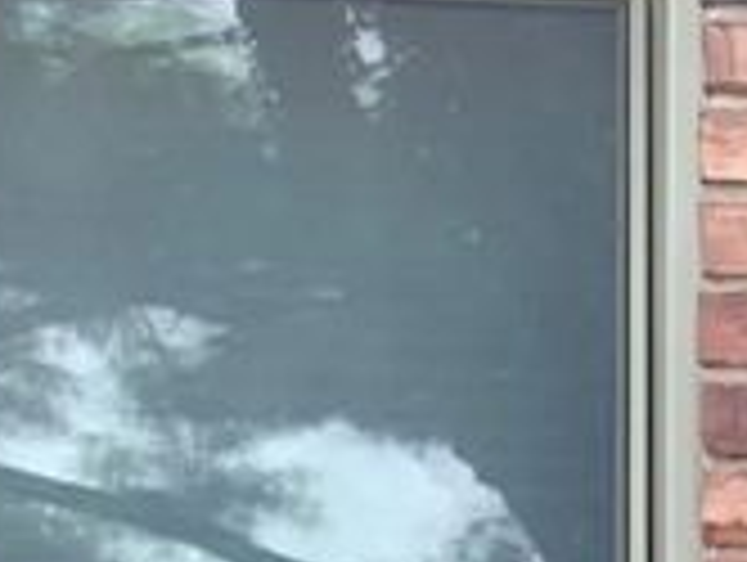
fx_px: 3458
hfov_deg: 9.9
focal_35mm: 160
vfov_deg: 8.9
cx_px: 2092
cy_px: 1048
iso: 50
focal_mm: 4.25
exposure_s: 1/121
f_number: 1.8
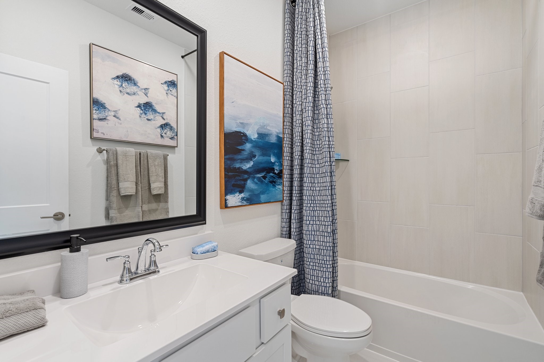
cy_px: 181
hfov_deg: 96.7
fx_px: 242
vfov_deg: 73.7
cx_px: 272
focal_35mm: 16
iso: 320
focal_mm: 16
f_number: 9
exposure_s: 1/1.25
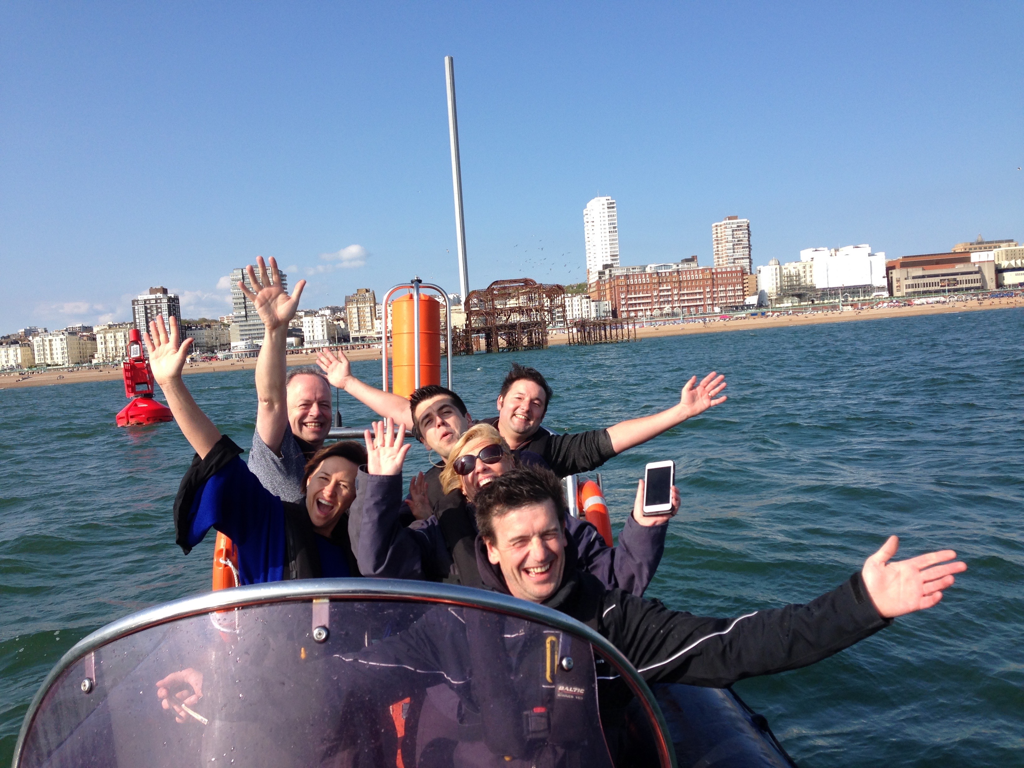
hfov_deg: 55.4
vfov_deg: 42.9
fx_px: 976
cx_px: 512
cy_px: 384
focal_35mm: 33
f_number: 2.4
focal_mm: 4.12
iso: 50
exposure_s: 1/1323
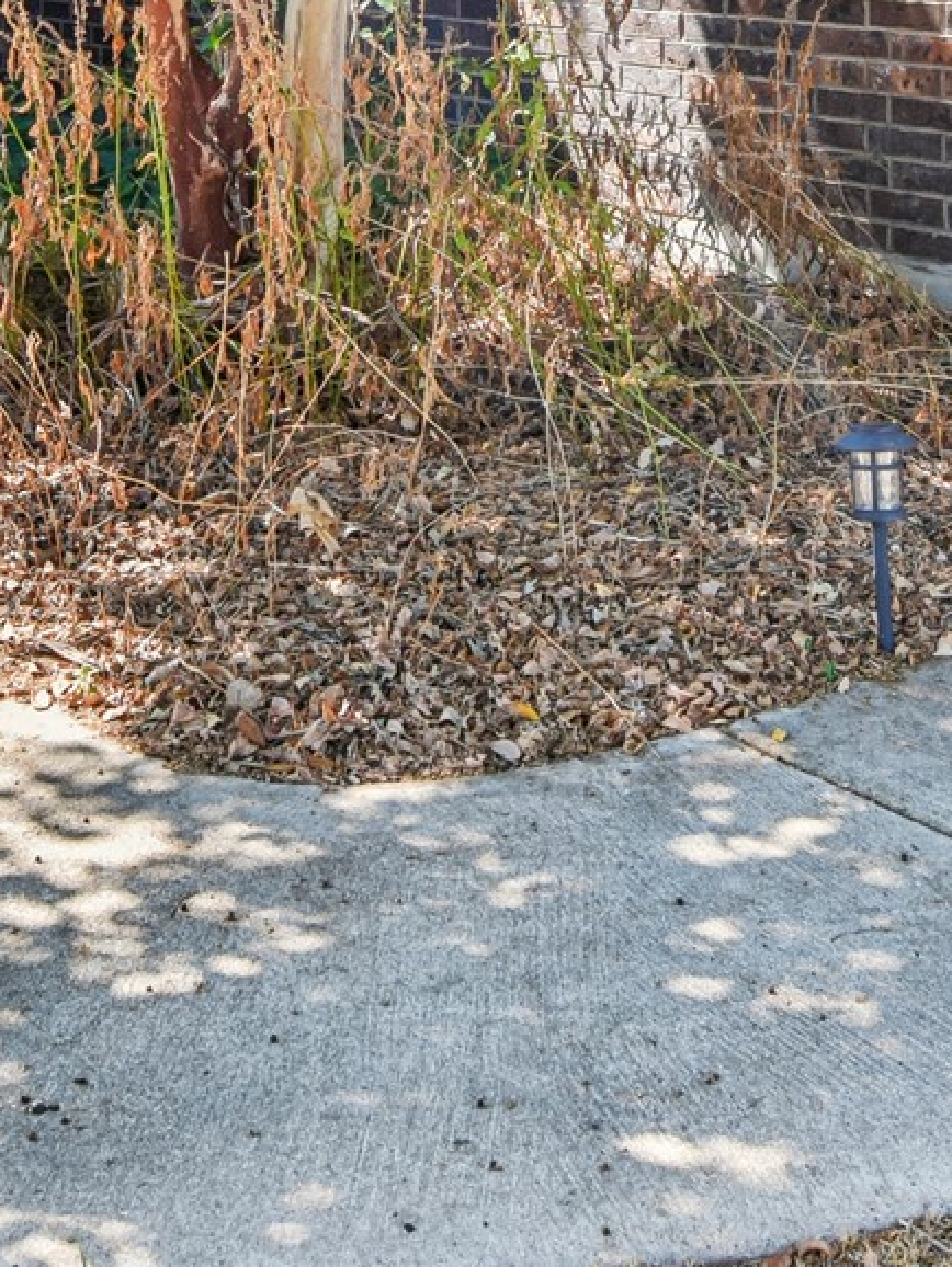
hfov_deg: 22.6
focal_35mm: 65
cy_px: -206
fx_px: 2382
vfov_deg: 26.8
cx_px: 500
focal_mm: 18
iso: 100
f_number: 8
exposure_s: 1/80
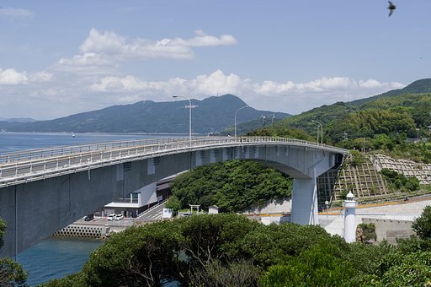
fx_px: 646
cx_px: 216
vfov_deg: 25.0
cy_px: 144
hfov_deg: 36.9
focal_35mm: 54
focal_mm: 36
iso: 100
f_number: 8
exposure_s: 1/500
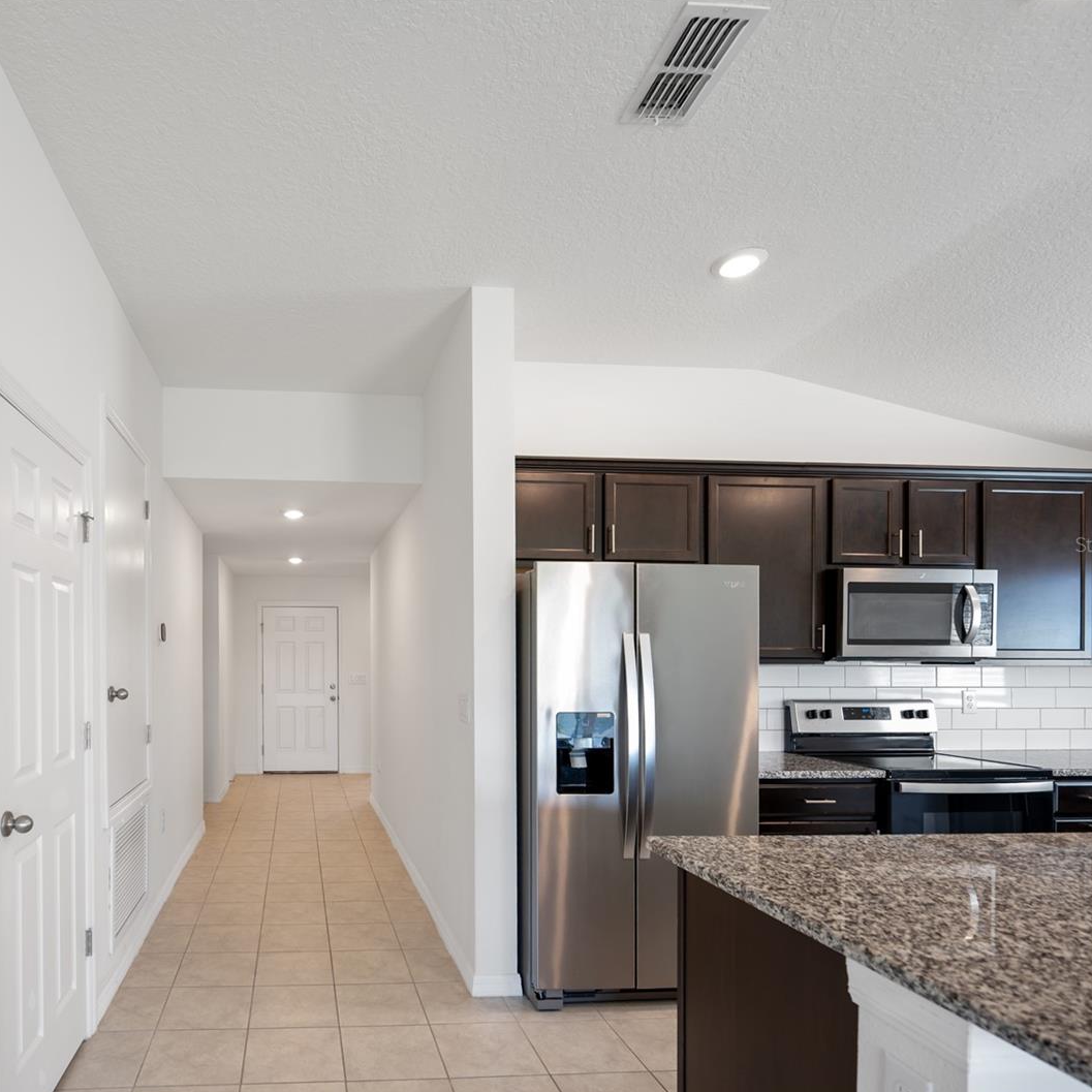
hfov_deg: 77.4
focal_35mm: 18
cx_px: 341
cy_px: 544
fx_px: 642
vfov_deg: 80.7
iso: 320
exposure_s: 1/15
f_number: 4
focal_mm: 14
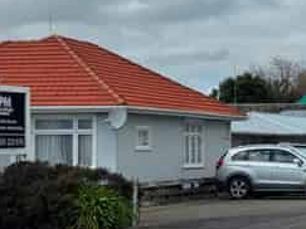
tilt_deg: +2.1
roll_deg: +0.3
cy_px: 114
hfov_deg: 14.8
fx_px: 1149
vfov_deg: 11.4
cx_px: 331
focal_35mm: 130
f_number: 1.78
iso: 64
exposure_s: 1/6410
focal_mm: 6.76
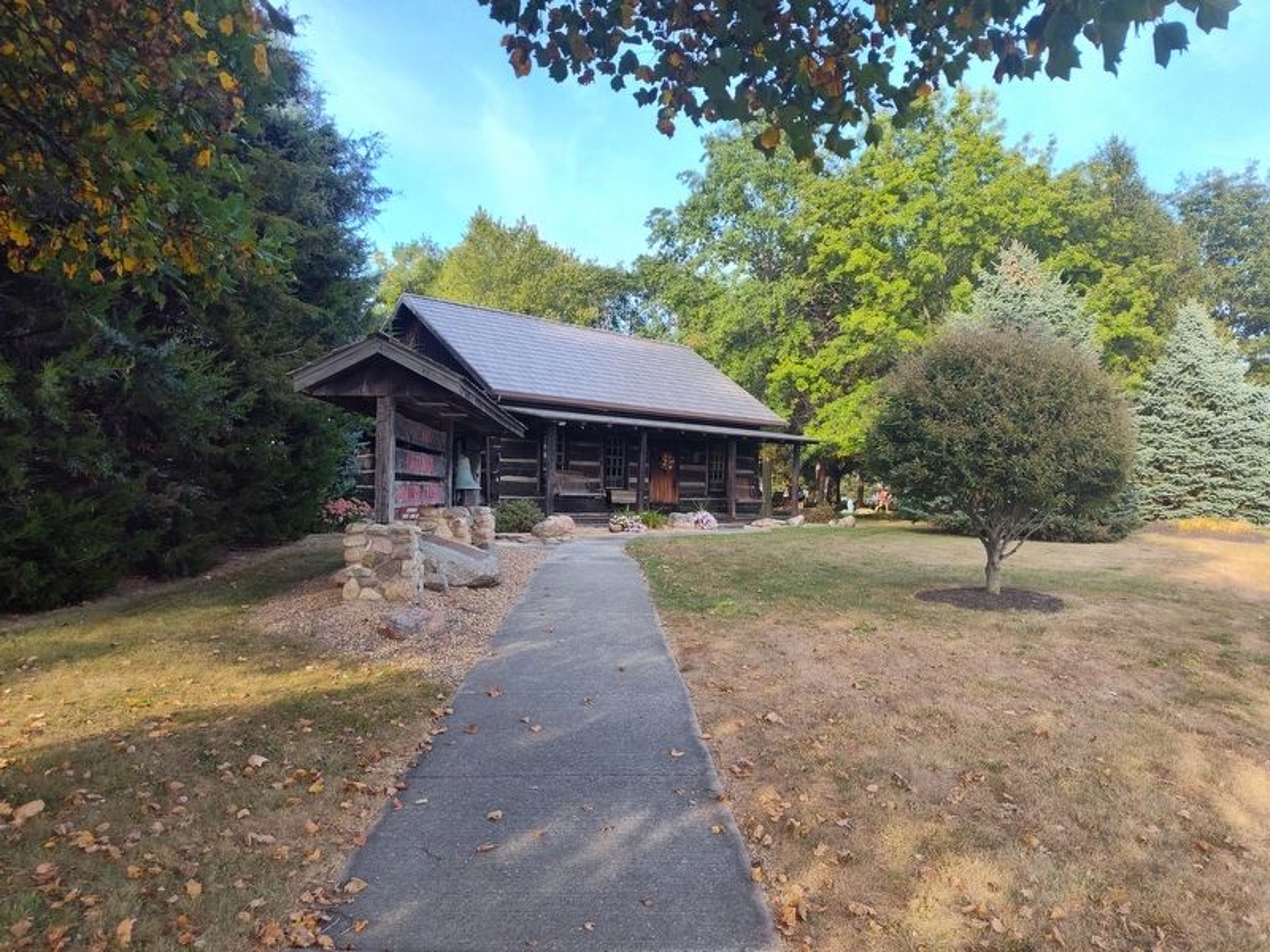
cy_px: 476
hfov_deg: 73.9
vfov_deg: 58.9
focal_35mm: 23
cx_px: 635
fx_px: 844
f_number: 1.8
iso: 100
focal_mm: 5.56
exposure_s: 1/315
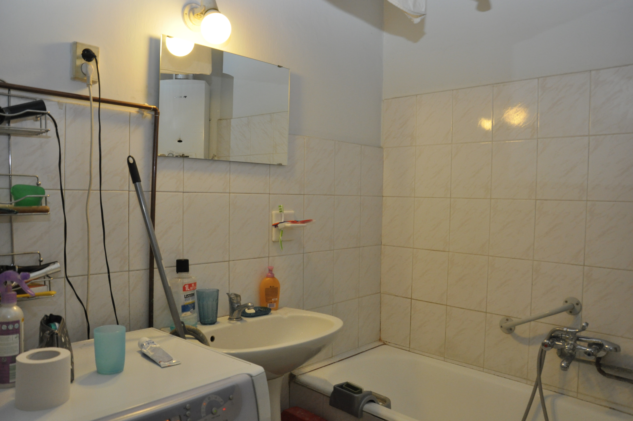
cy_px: 210
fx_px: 474
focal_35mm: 27
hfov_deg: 67.4
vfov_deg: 47.8
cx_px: 316
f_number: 5
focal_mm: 18
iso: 1000
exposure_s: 1/125
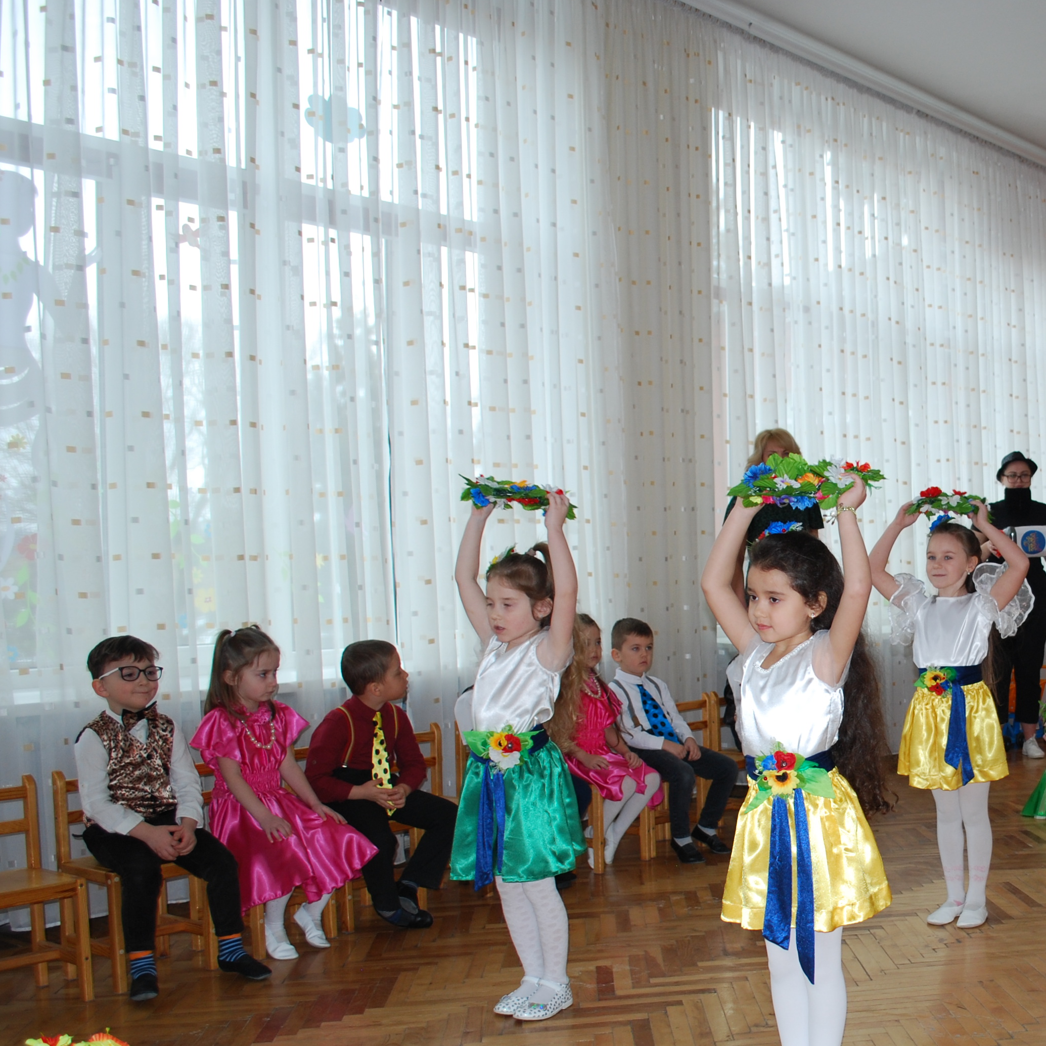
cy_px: 633
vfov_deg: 39.0
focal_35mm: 43
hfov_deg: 36.7
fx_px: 1470
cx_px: 943
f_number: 3.5
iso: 200
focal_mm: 18
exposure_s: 1/60
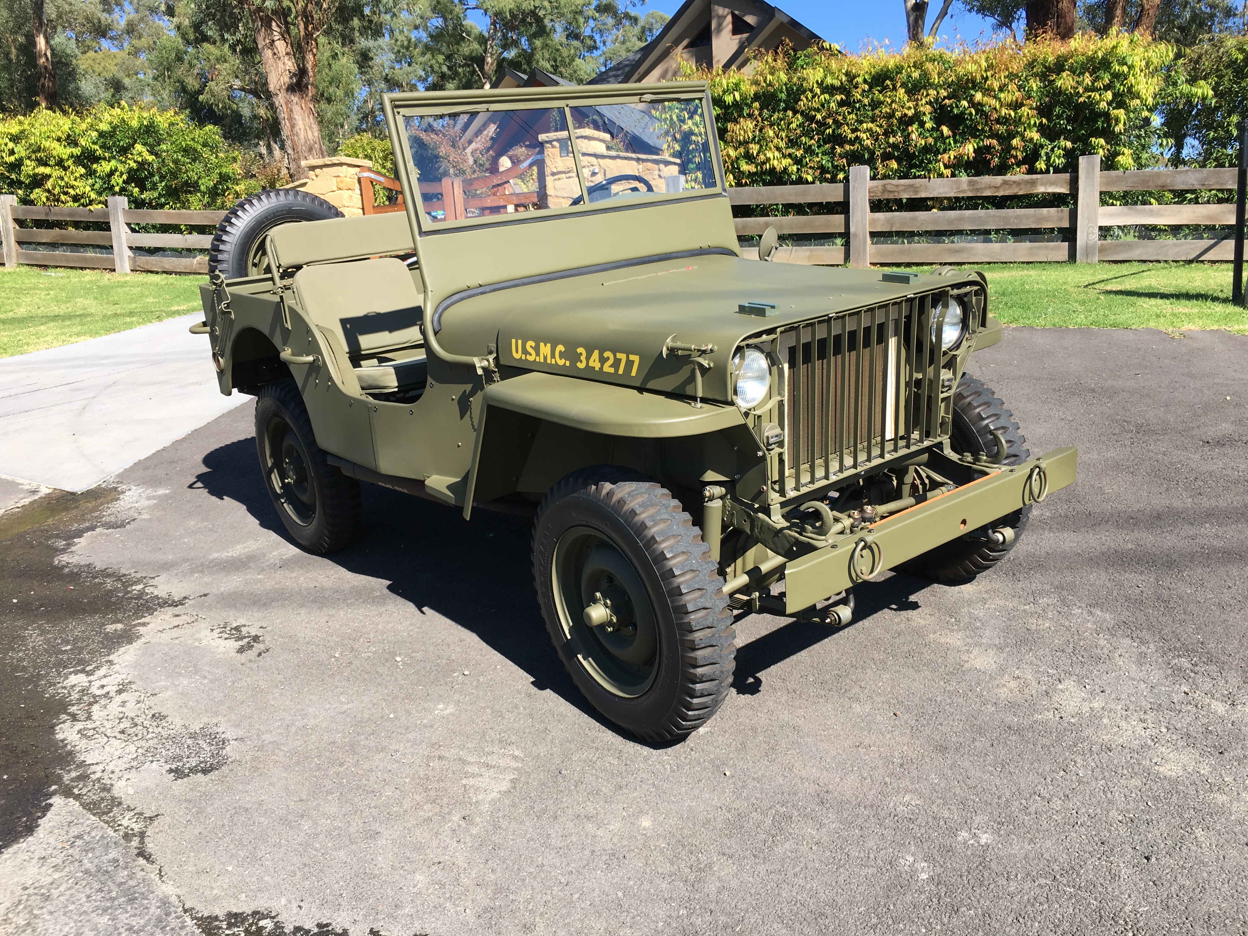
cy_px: 468
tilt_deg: -7.8
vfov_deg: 48.2
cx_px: 624
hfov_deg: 61.7
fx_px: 1046
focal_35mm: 29
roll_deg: +4.1
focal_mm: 4.15
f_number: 2.2
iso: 25
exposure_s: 1/646
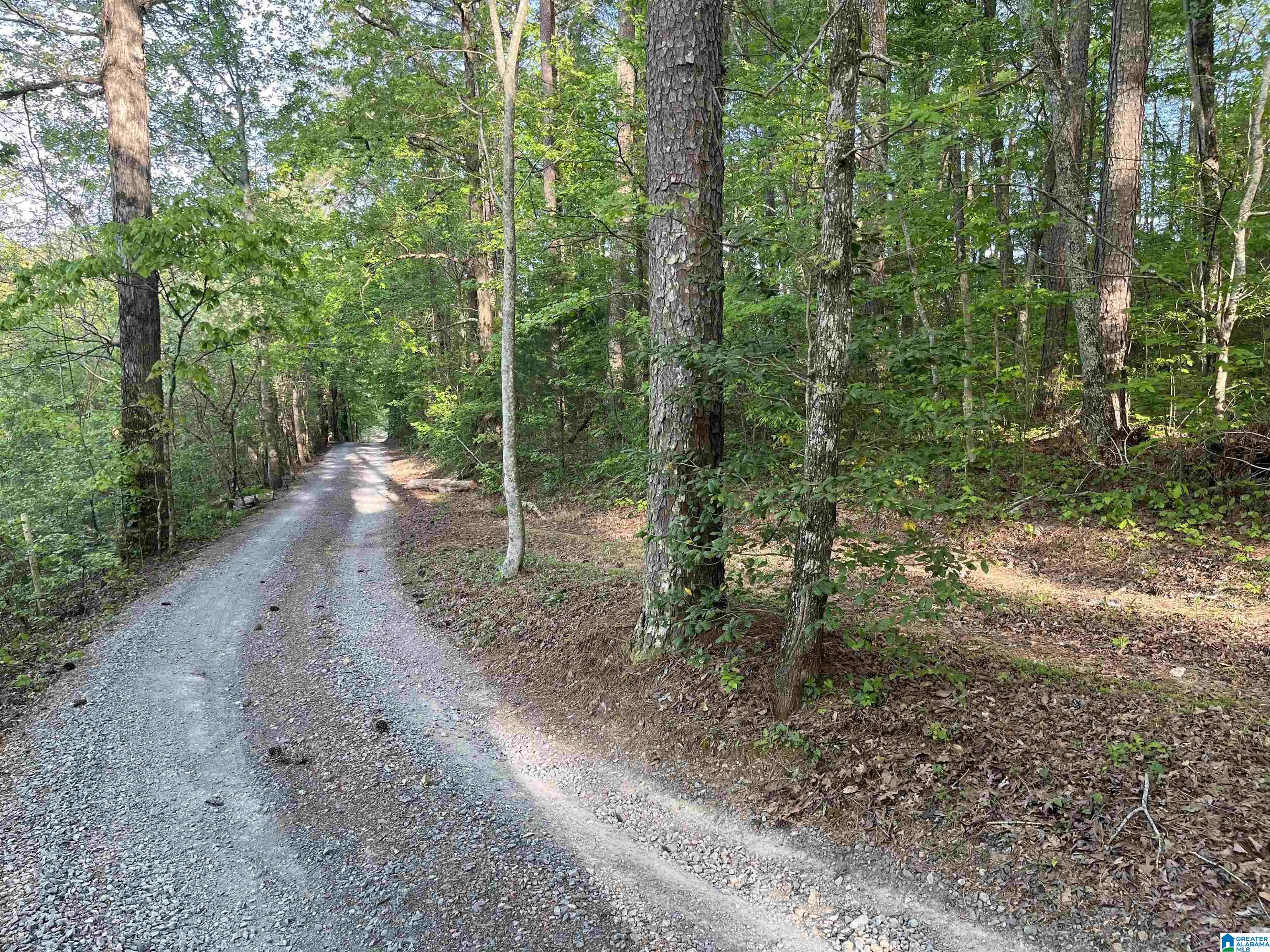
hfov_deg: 67.3
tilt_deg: -5.3
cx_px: 635
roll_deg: -0.8
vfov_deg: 53.1
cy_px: 476
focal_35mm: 26
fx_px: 954
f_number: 1.6
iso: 50
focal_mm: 5.1
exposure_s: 1/162
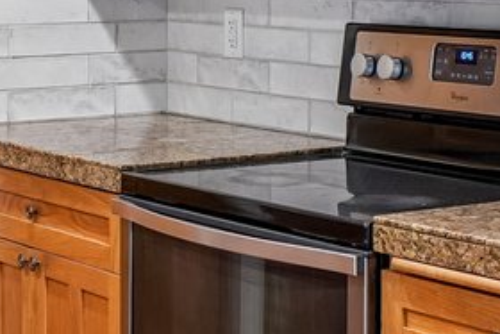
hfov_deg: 17.3
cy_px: -42
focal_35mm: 117
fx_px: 1626
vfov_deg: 11.5
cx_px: 71
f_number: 8
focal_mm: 16
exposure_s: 1/5
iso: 400
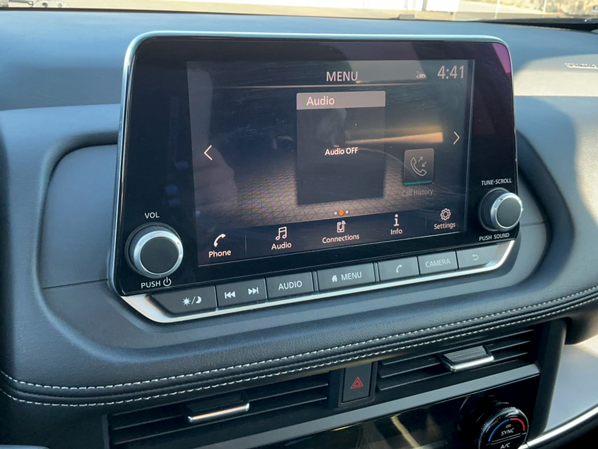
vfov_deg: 46.8
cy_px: 224
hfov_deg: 60.0
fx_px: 518
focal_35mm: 30
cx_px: 299
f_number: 1.8
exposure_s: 1/120
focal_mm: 3
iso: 64
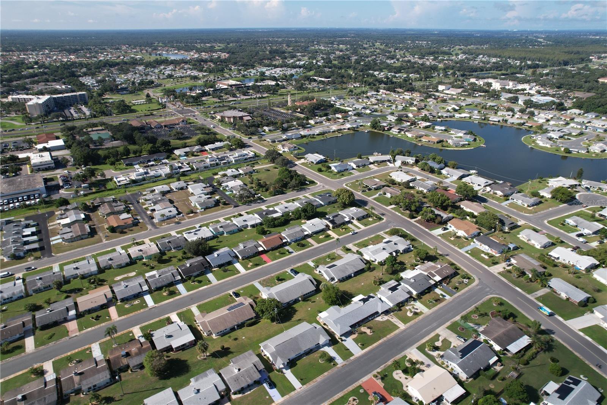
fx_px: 371
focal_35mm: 22
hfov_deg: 78.6
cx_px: 304
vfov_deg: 57.2
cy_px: 202
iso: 100
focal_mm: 8.38
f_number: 2.8
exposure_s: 1/400
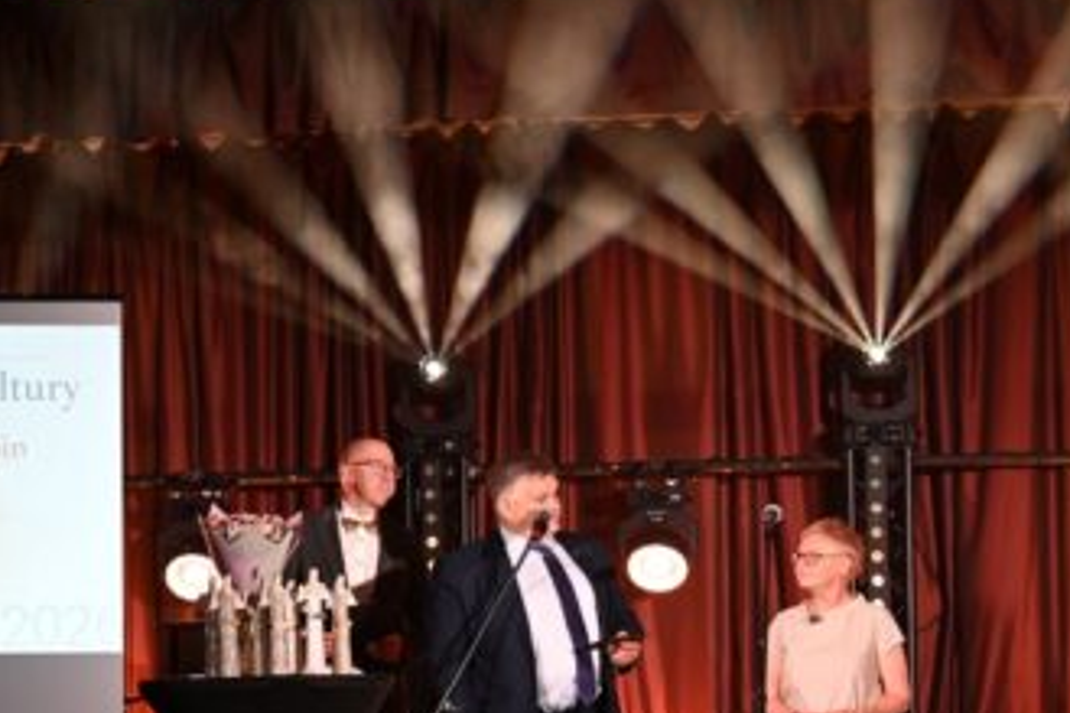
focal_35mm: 104
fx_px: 3089
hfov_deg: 19.6
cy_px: 553
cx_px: 426
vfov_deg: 13.1
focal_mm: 38
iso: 720
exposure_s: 1/125
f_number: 2.8
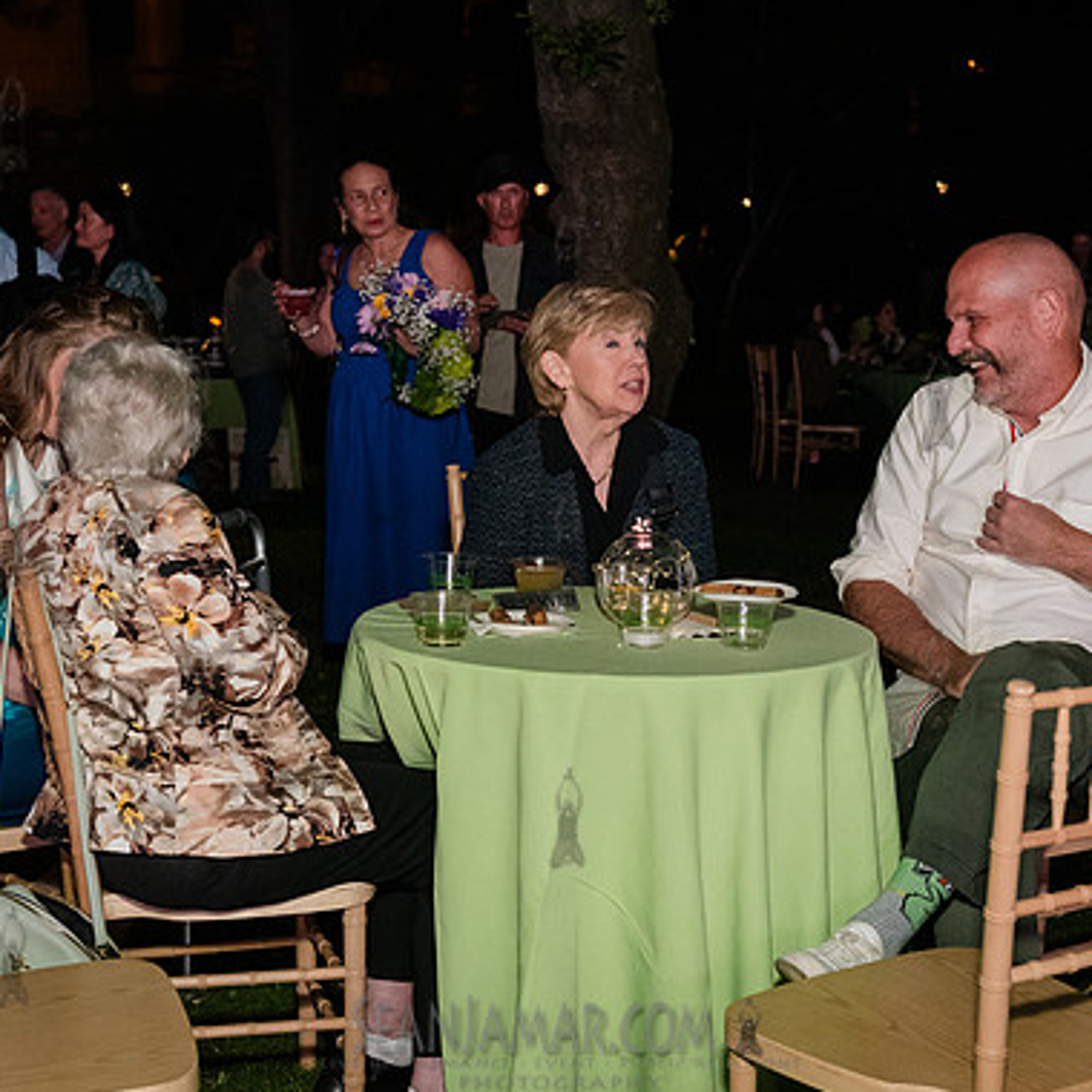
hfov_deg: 28.6
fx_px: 2141
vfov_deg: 28.6
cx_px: 561
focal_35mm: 60
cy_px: 538
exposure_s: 1/250
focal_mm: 42
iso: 6400
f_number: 3.5
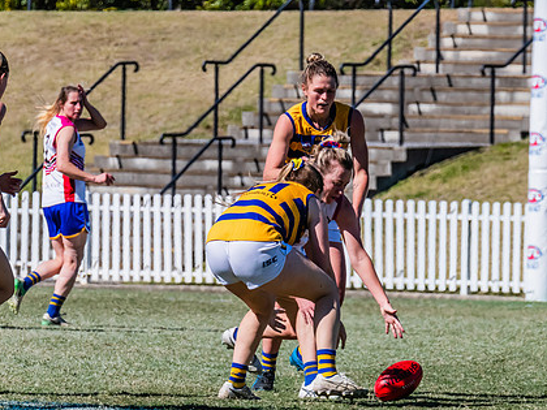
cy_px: 238
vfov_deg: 2.1
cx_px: 272
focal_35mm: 700
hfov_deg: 2.8
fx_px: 11061
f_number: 13
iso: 800
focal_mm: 360
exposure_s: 1/1600
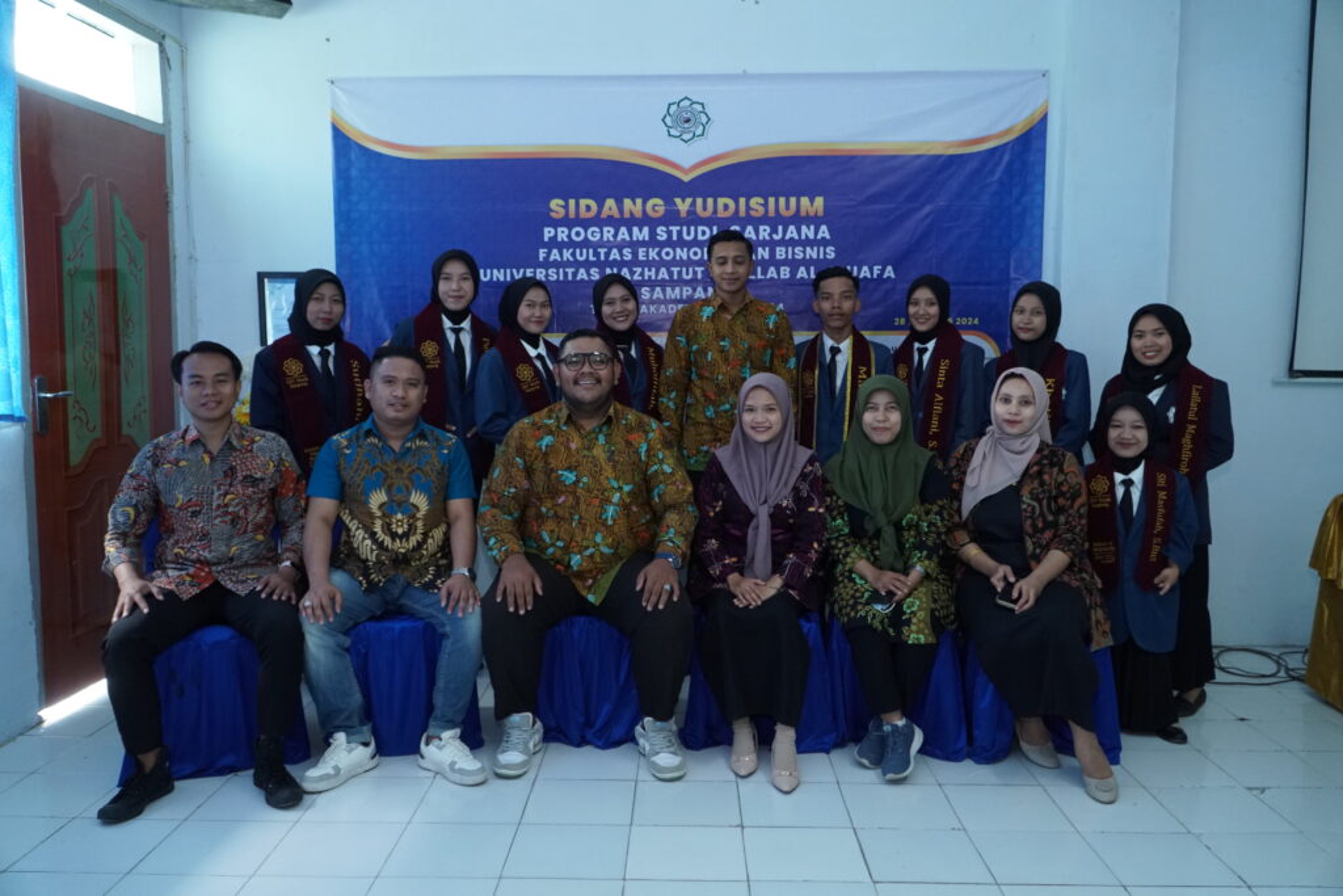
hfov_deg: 67.4
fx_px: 1007
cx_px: 672
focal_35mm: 27
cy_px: 448
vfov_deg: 47.9
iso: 1600
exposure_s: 1/80
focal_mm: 18
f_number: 4
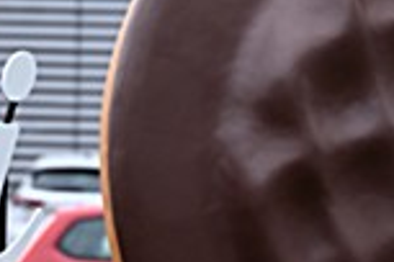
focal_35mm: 973
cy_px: 185
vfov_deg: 1.4
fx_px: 10648
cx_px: -443
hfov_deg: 2.1
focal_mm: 165
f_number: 6.3
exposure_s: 1/500
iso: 360
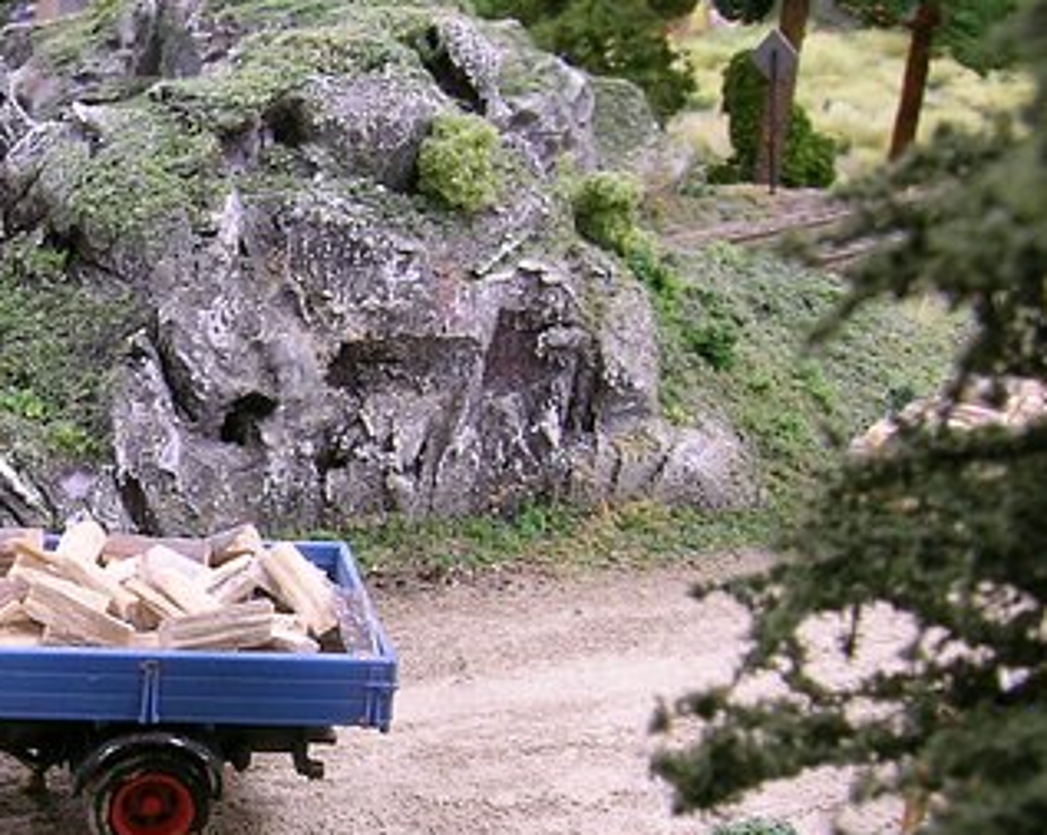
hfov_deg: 25.4
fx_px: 2136
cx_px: -129
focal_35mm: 69
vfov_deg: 21.9
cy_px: 647
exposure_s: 3.29
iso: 50
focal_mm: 5.8
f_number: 7.9
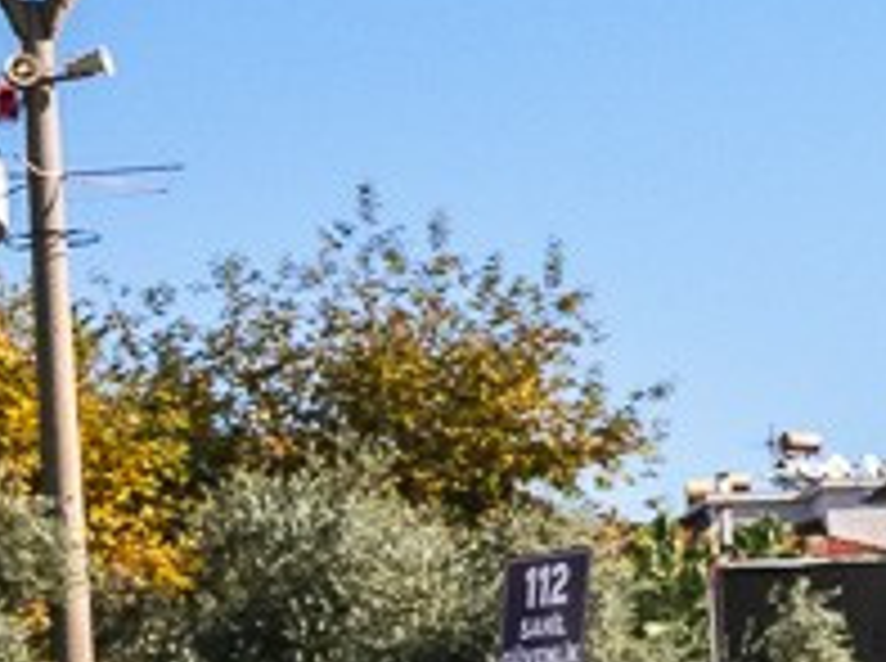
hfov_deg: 9.4
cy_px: 718
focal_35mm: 169
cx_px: 2600
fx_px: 4318
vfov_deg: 8.7
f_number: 7.1
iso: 320
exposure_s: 1/2000
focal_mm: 27
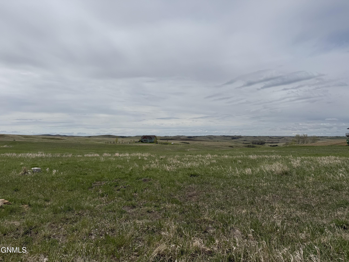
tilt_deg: +0.6
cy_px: 131
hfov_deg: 71.6
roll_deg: +0.2
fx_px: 242
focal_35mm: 24
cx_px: 174
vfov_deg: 56.8
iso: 80
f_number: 1.78
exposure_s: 1/11905
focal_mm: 6.76
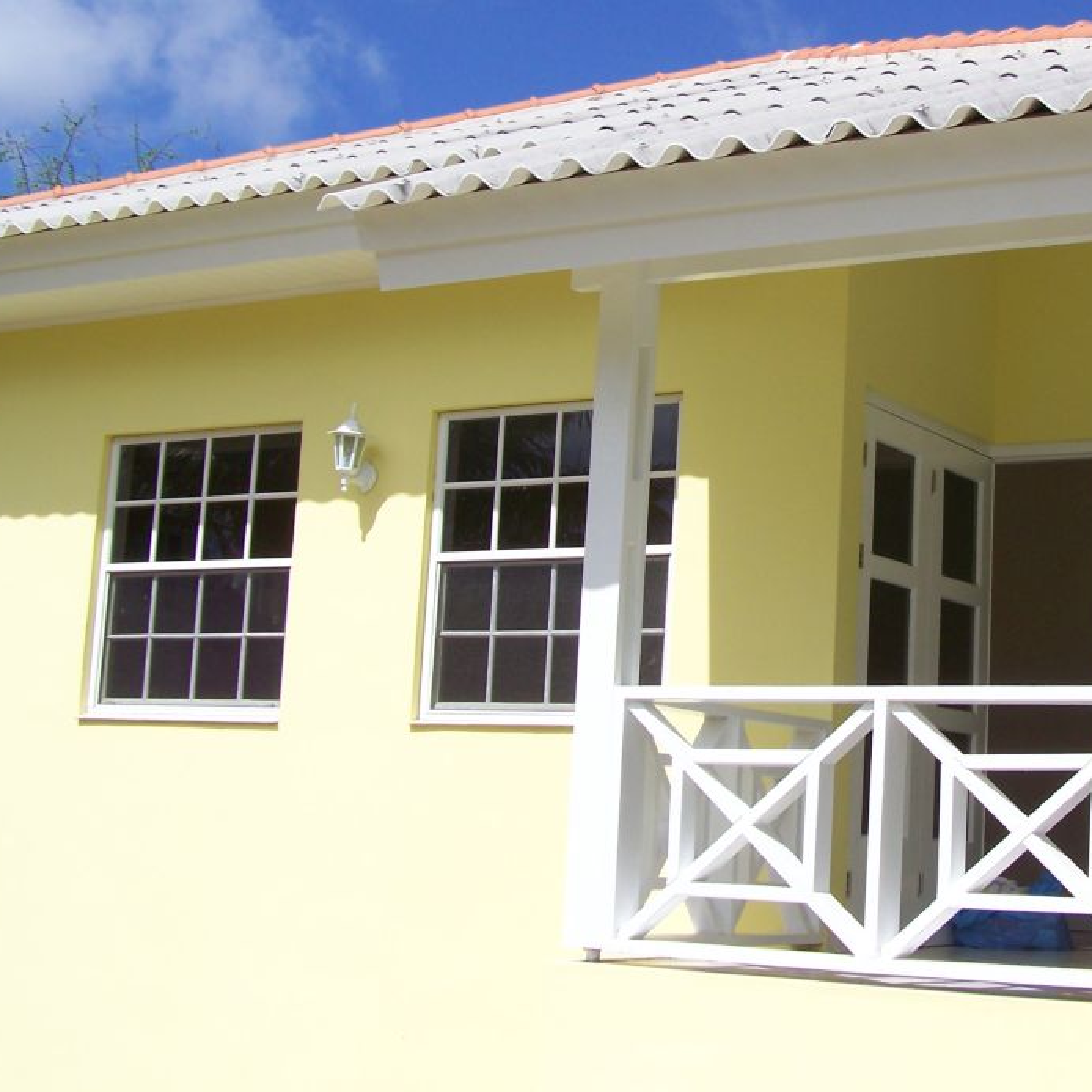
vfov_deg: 29.5
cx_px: 819
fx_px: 2070
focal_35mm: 58
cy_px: 429
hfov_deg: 29.1
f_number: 4
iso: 64
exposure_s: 1/800
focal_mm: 6.3
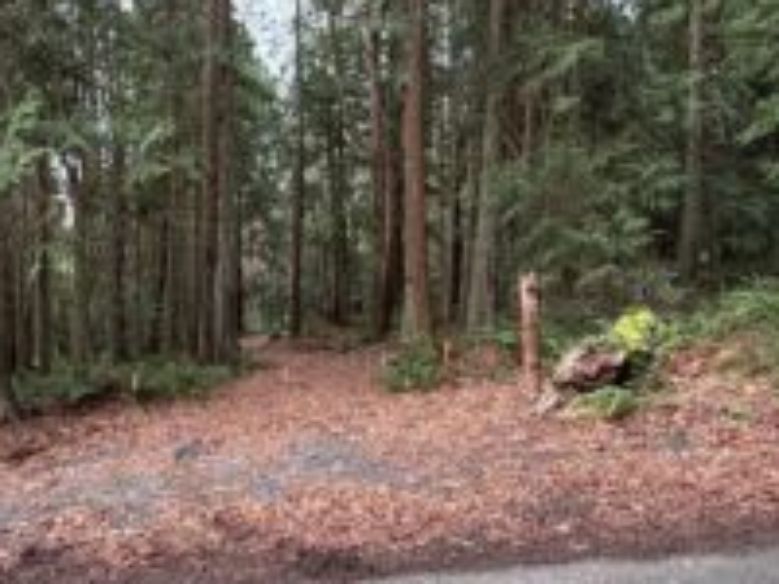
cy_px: 296
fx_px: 630
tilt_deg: -1.7
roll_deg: -0.8
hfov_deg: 63.1
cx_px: 331
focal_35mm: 28
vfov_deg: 49.7
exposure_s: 1/81
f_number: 2.2
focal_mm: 2.22
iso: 320
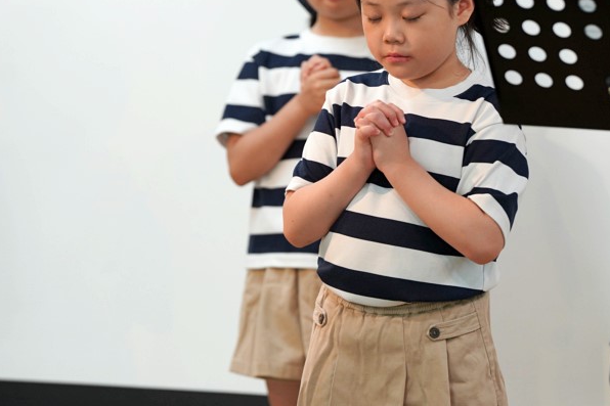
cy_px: 148
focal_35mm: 302
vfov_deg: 4.5
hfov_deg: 6.8
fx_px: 5116
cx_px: 340
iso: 1000
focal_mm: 200
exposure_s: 1/250
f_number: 4
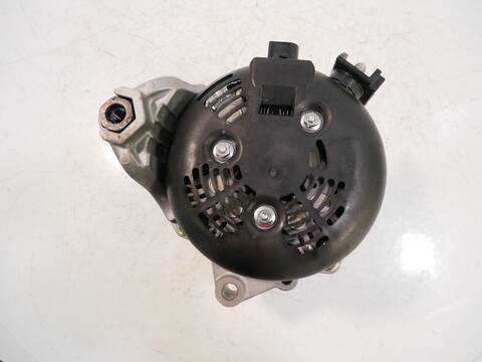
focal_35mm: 24
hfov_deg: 71.6
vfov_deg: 56.8
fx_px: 334
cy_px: 181
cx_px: 241
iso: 640
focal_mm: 12
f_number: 3.5
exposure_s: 1/60
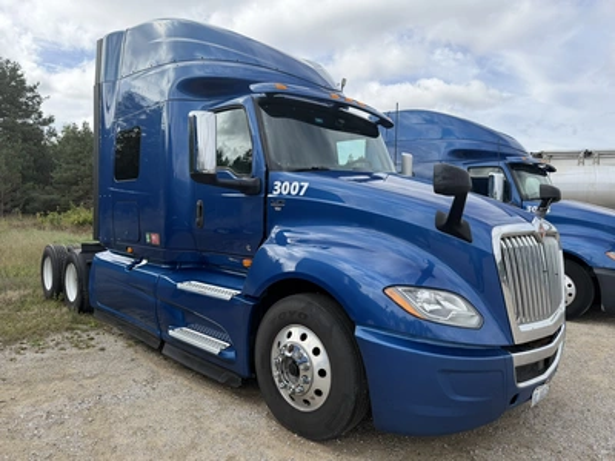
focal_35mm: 24
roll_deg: +2.7
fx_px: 426
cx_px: 308
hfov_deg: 71.6
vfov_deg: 56.8
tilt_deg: -5.3
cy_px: 230
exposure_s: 1/3584
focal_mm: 6.76
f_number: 1.78
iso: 100
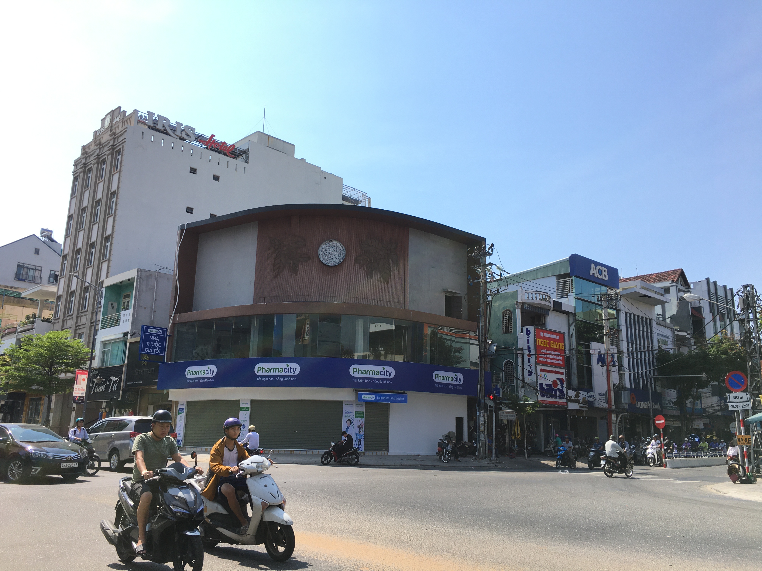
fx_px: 638
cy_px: 286
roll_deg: -1.8
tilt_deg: +13.8
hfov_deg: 61.7
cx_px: 381
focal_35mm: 29
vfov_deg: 48.2
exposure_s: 1/1148
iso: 25
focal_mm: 4.15
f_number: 2.2
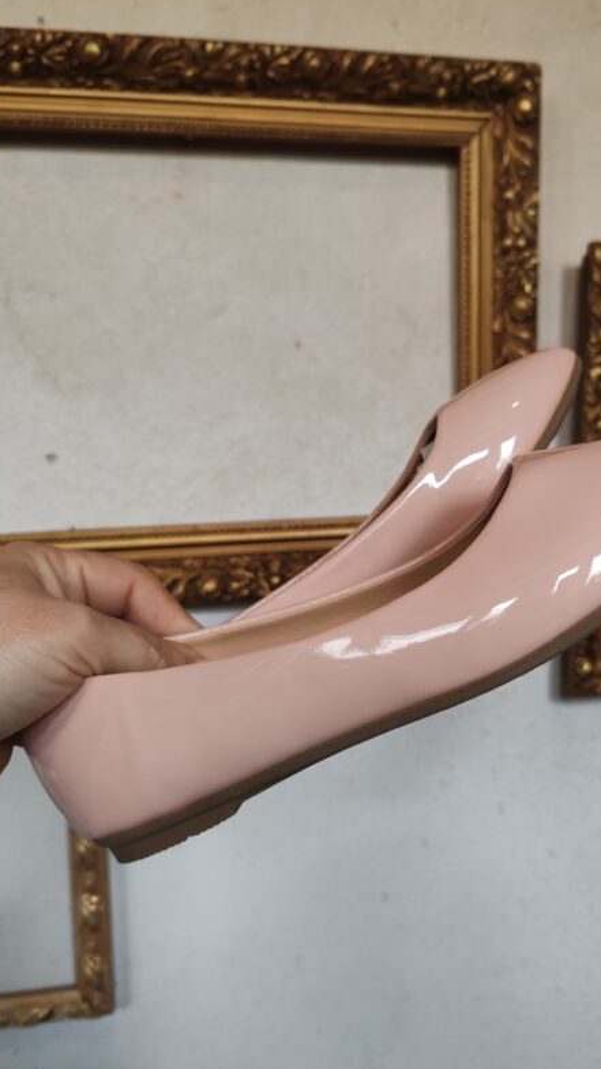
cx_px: 398
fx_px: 850
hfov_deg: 38.5
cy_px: 532
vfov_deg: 64.3
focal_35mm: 30
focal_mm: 6.12
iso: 1000
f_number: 1.9
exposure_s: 1/100
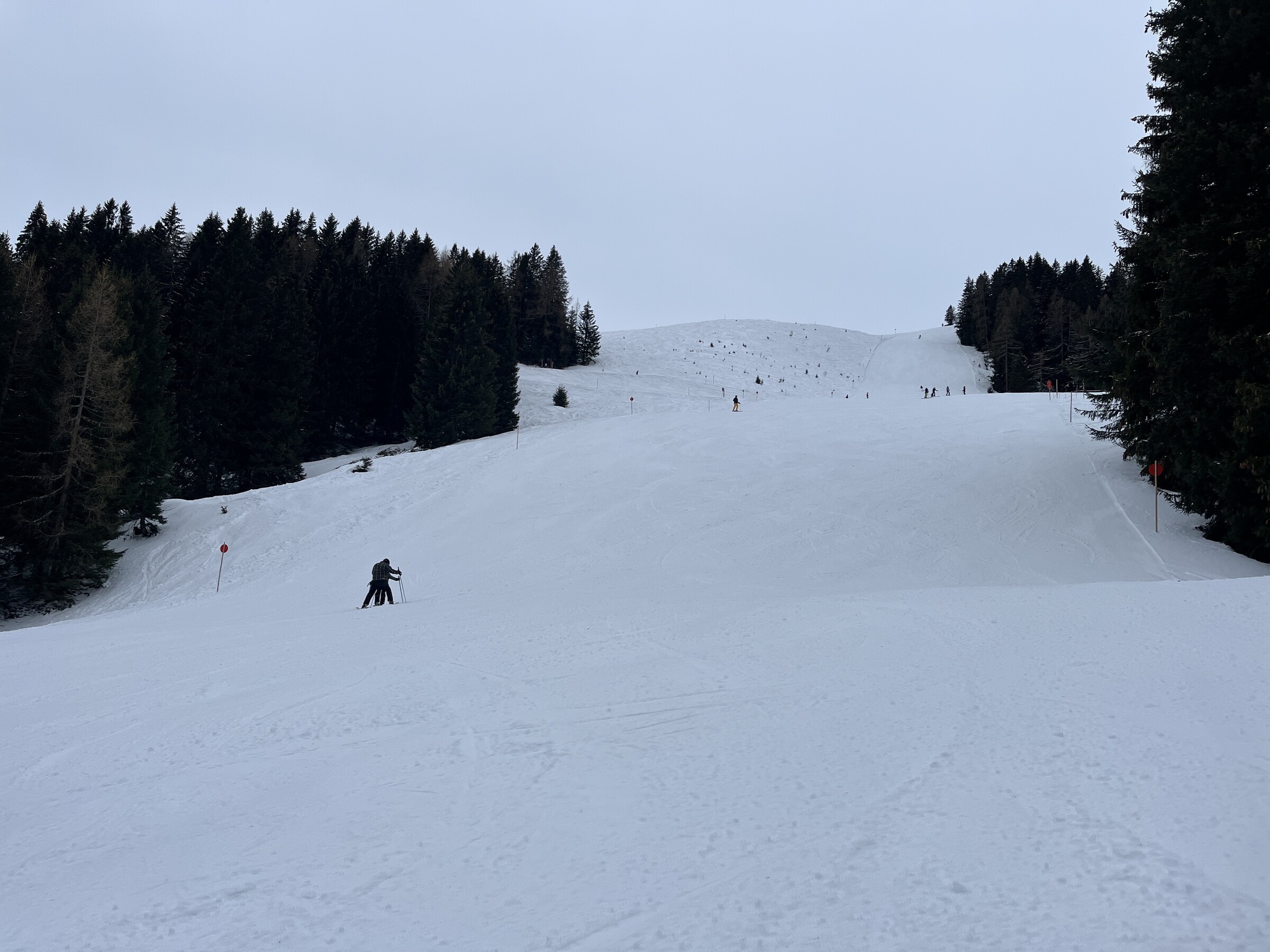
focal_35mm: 26
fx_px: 954
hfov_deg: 67.3
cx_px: 635
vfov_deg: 53.1
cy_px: 476
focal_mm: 5.1
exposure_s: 1/1832
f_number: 1.6
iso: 50
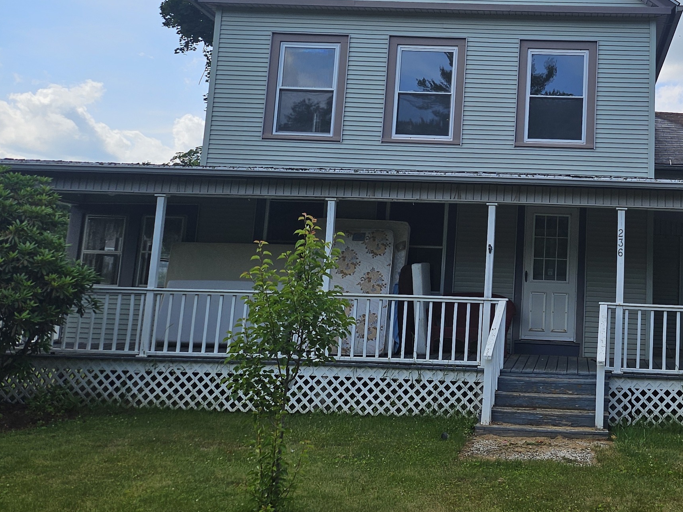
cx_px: 558
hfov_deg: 41.7
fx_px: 848
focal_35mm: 43
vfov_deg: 33.2
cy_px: 158
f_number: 1.8
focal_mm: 5
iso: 50
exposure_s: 1/4043
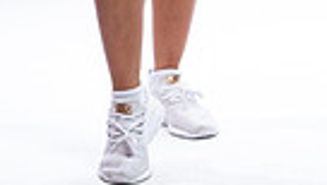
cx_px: 120
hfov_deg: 7.3
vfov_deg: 4.0
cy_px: -334
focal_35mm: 294
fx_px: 2553
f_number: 5.6
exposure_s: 1/250
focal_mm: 85
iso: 200
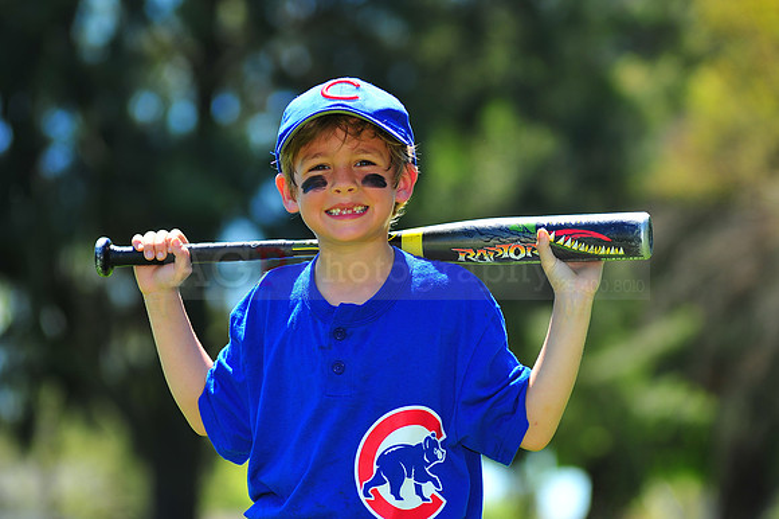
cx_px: 390
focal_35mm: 180
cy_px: 260
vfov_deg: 7.6
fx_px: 3893
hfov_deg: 11.4
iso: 200
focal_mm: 180
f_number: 5
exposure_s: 1/500
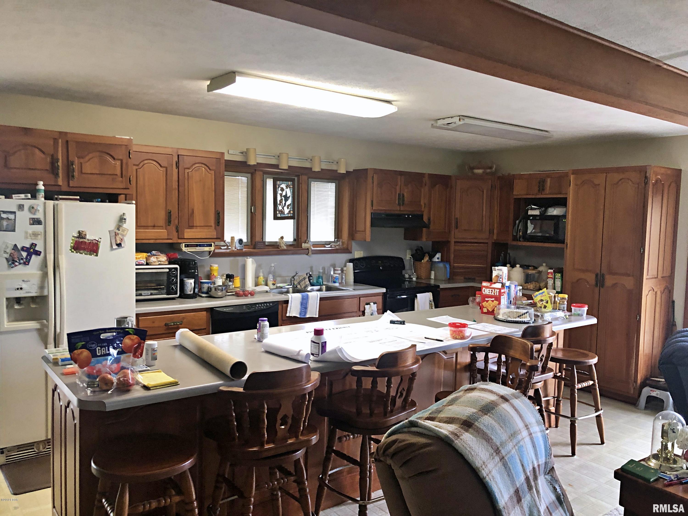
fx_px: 557
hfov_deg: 63.4
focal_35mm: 28
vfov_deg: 49.7
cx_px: 344
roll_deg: -1.9
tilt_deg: -3.3
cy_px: 258
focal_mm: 3.99
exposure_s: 1/15
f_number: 1.8
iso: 64
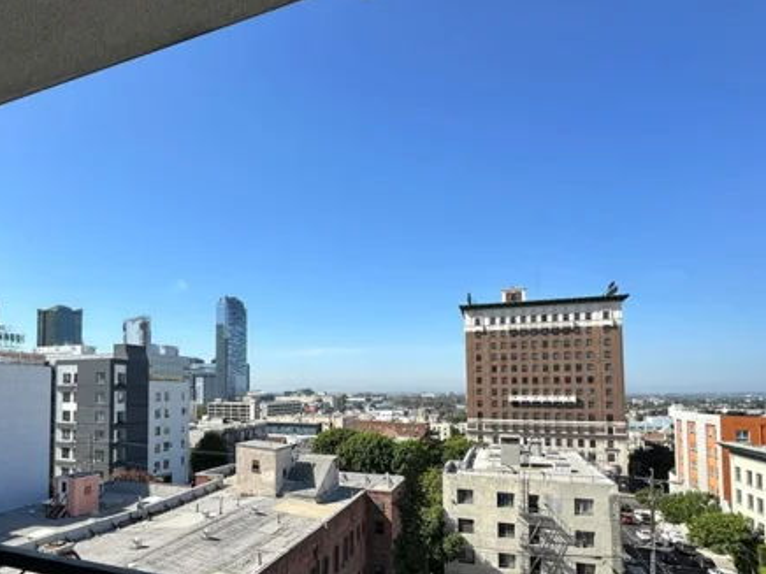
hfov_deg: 68.7
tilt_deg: +3.5
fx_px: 531
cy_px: 363
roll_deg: -0.8
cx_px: 229
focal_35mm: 24
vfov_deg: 56.1
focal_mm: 2.22
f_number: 2.2
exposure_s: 1/2304
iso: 50
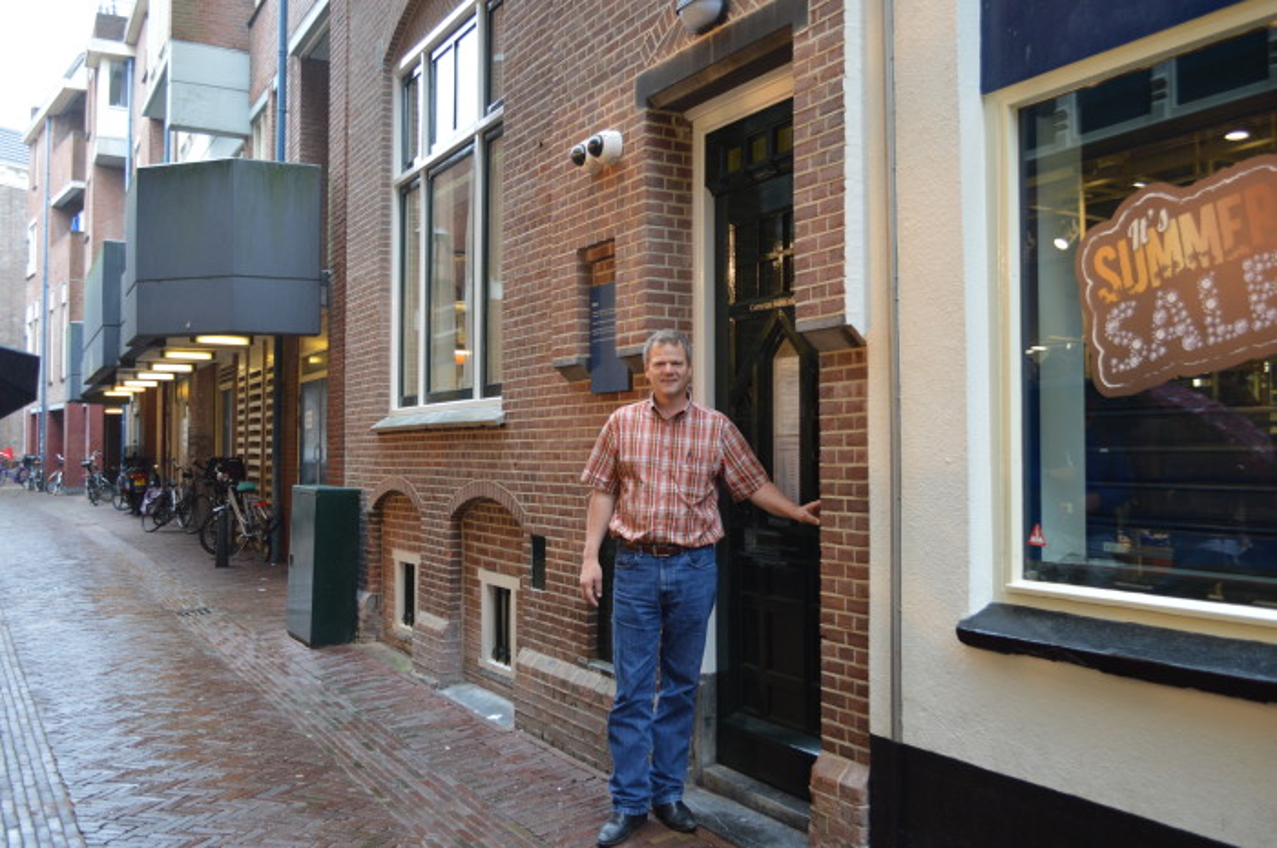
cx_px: 638
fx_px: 1169
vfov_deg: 39.9
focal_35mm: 33
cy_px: 424
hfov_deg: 57.3
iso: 400
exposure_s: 1/50
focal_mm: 22
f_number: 3.8
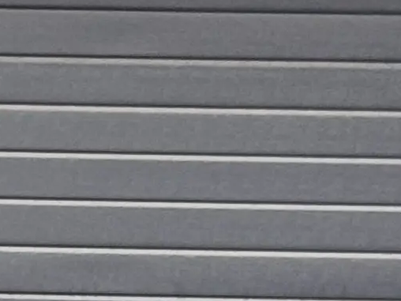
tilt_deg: -3.4
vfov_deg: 3.7
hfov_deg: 5.1
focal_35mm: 381
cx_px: -451
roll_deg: -3.4
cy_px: 1100
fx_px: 4414
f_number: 1.78
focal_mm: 6.76
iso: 80
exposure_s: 1/98
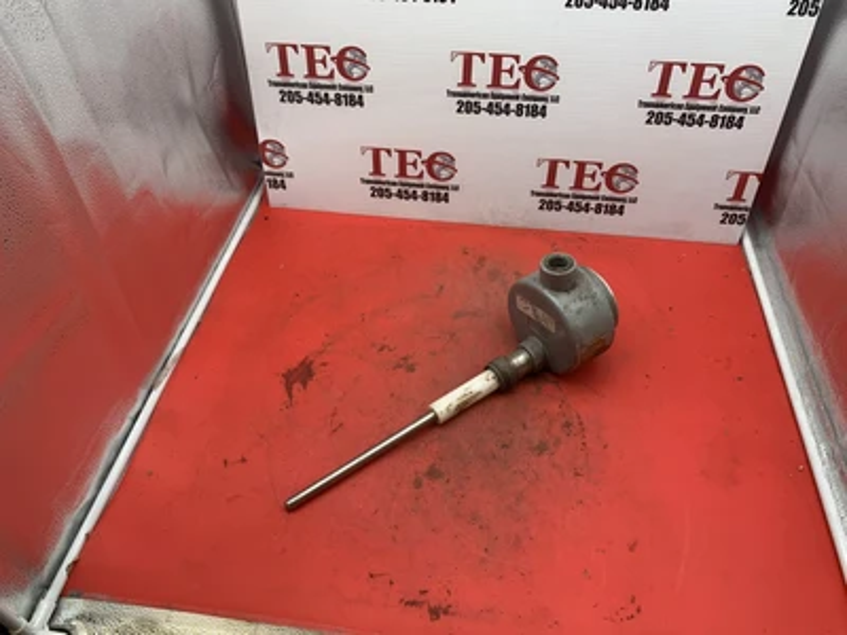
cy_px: 318
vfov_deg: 53.1
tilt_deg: -46.1
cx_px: 424
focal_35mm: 26
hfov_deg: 67.3
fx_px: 636
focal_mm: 4.25
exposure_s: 1/114
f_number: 1.8
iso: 50
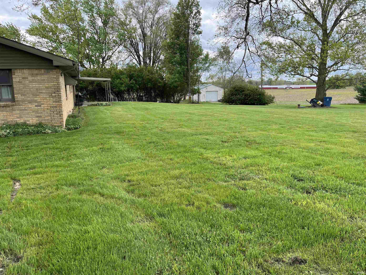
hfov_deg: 67.3
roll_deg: +0.0
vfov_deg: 53.1
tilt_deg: -9.9
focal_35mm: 26
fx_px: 275
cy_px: 138
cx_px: 183
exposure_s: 1/951
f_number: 1.6
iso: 50
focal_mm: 5.1
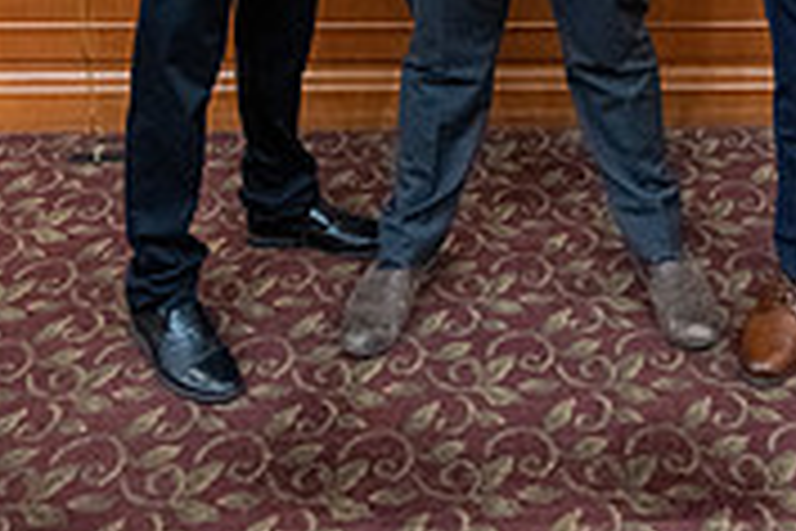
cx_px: 562
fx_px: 1349
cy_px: -374
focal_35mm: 61
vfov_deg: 18.4
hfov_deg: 32.5
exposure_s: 1/125
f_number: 4
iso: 8000
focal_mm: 24
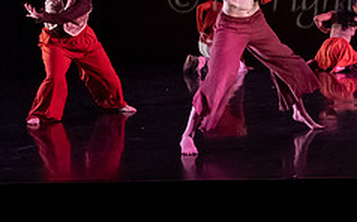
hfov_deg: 17.8
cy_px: -19
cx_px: 492
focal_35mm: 108
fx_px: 1049
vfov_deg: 11.9
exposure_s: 1/400
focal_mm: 31.5
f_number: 4
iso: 4000
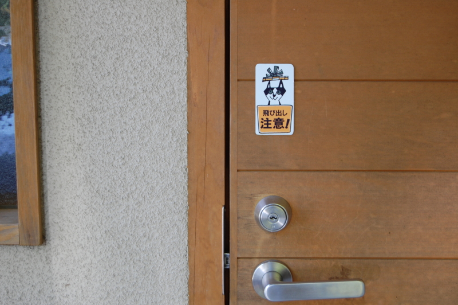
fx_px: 915
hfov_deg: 28.1
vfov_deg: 18.9
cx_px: 229
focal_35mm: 72
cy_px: 152
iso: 400
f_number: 5.6
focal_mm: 48
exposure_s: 1/50
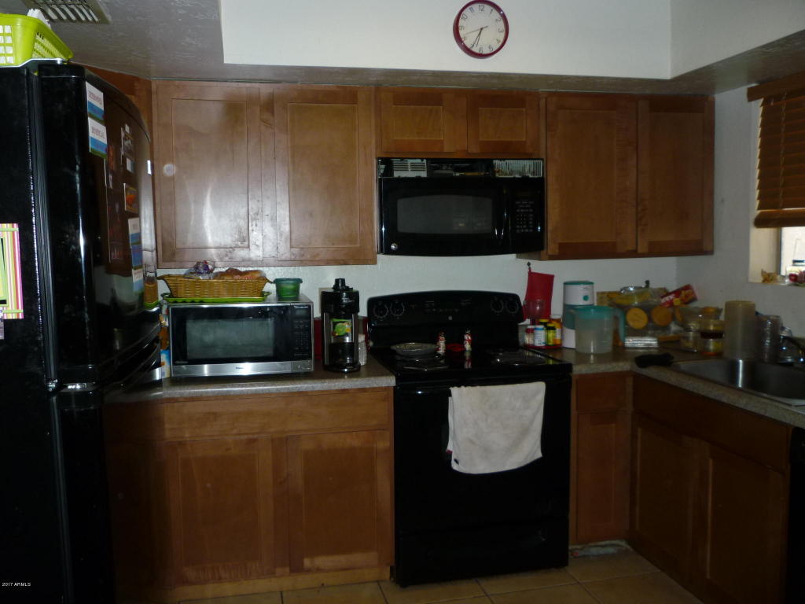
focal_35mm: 29
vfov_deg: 48.2
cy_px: 302
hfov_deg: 61.7
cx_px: 402
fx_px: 674
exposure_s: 1/125
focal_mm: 5.2
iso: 160
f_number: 3.3
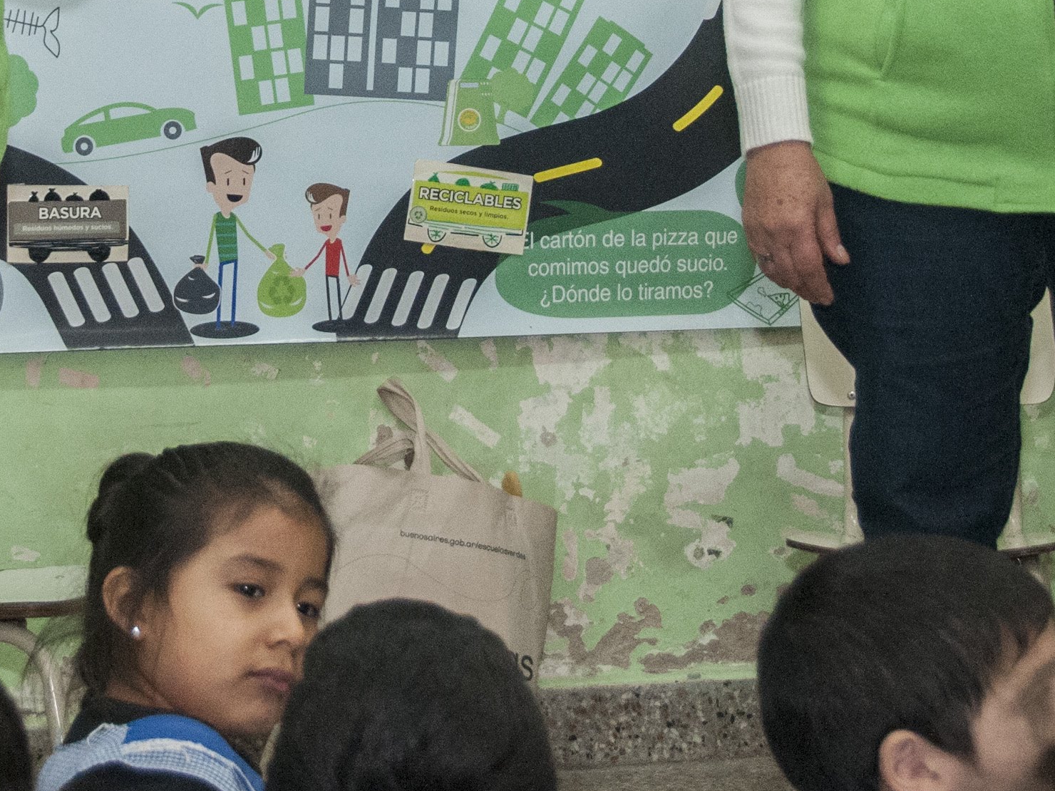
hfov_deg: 15.2
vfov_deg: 11.4
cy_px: 26
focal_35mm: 129
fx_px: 3943
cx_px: 314
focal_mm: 31
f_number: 4.5
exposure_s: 1/125
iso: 2000
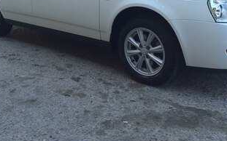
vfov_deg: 24.4
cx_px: 102
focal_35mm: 49
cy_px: -17
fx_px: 303
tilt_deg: -4.8
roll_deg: -4.3
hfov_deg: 41.0
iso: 80
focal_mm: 4.15
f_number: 2.2
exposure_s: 1/33
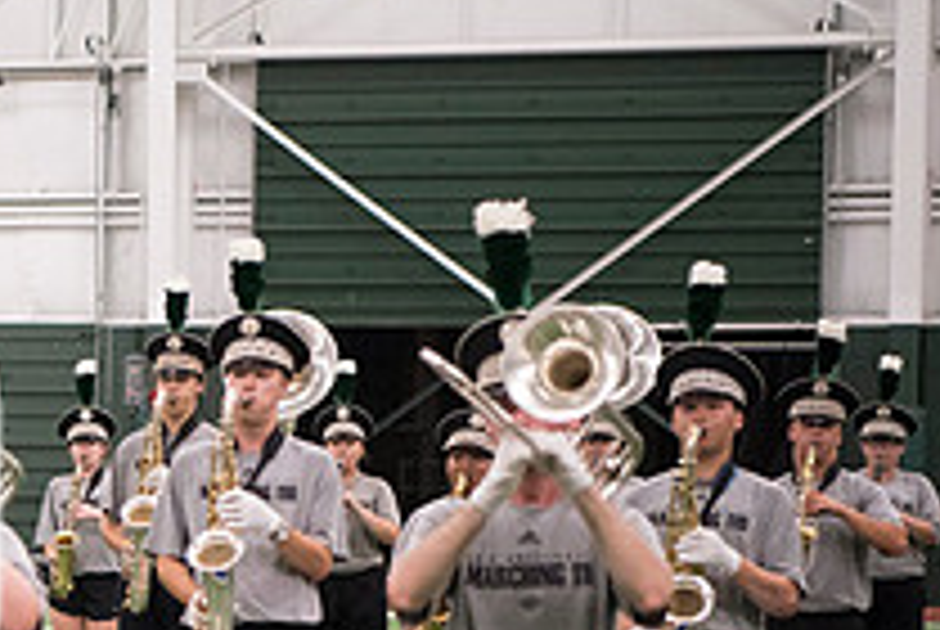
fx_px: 5073
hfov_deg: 10.3
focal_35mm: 194
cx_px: -337
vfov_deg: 7.1
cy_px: 556
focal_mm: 70
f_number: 3.2
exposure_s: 1/200
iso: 3200
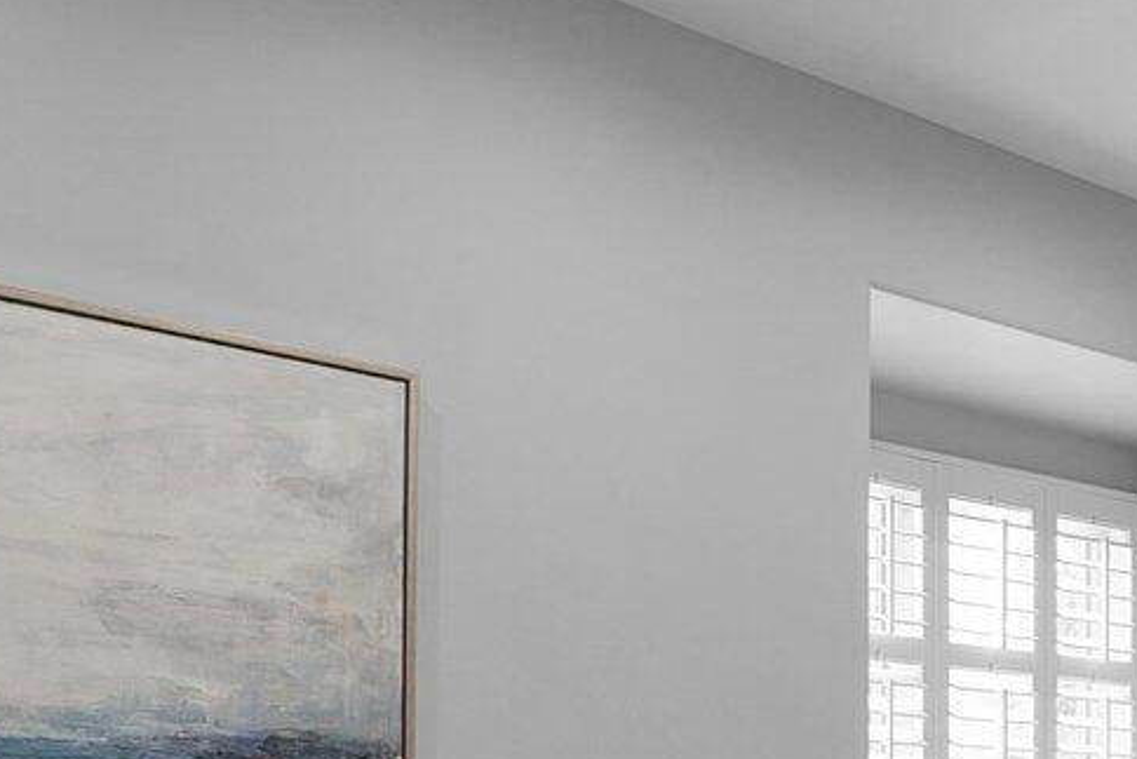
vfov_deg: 18.1
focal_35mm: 72
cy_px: 894
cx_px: 1621
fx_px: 2275
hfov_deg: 23.5
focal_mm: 17
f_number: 7.1
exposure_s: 1
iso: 80
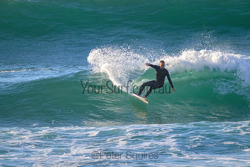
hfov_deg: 2.6
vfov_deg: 1.7
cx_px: 125
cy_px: 84
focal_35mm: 800
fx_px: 5557
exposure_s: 1/1600
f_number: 11
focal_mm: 800
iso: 2200
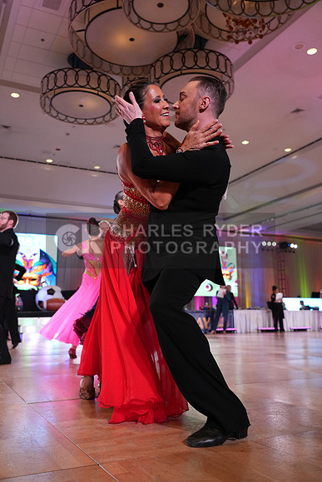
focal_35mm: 31
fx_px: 416
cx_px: 161
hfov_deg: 42.3
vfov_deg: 60.3
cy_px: 241
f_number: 4
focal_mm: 31
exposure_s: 1/500
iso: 2500
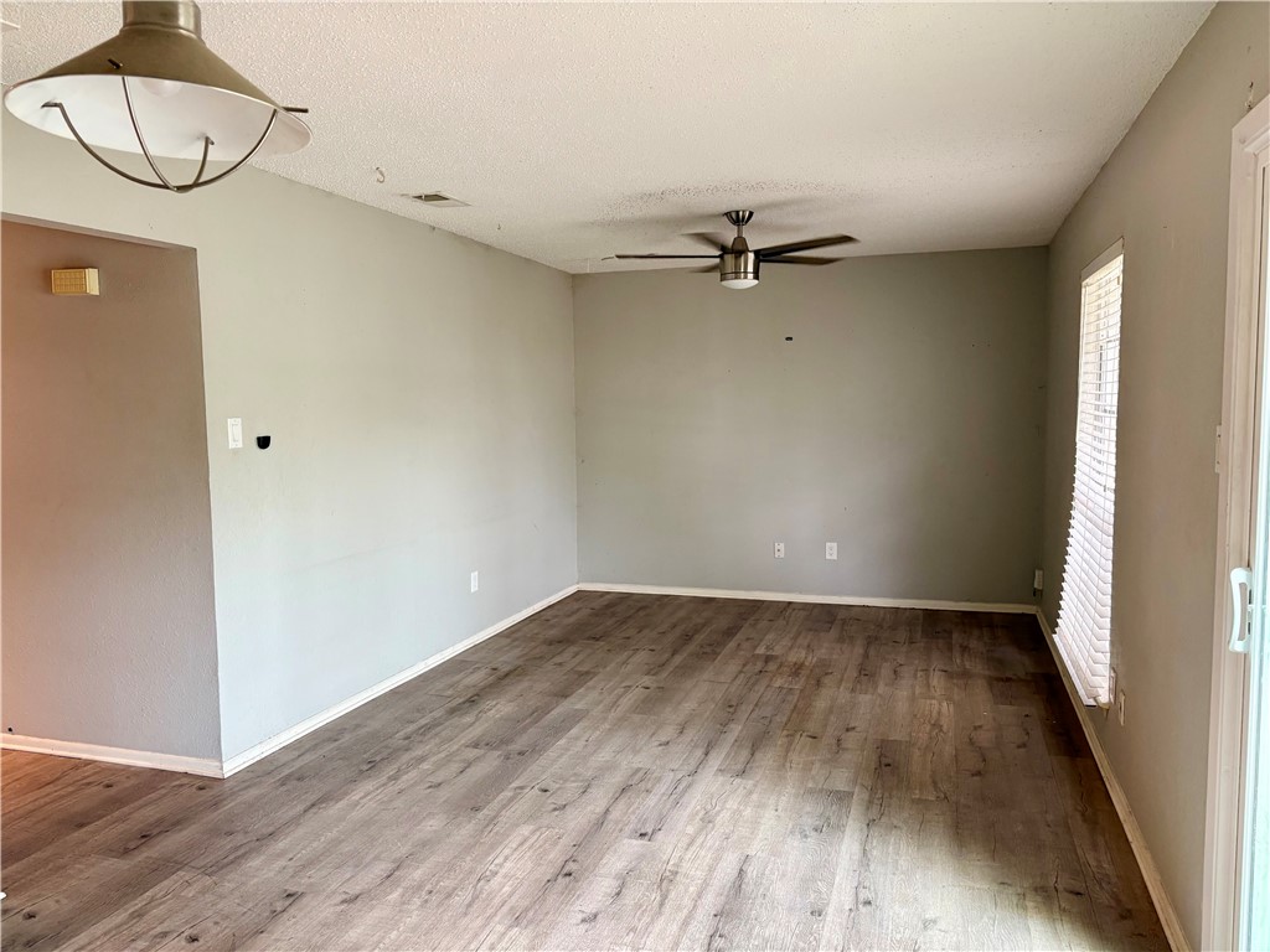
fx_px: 954
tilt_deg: -4.8
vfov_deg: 53.1
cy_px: 476
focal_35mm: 26
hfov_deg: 67.3
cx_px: 635
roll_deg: +1.0
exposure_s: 1/60
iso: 160
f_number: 1.6
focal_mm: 5.96
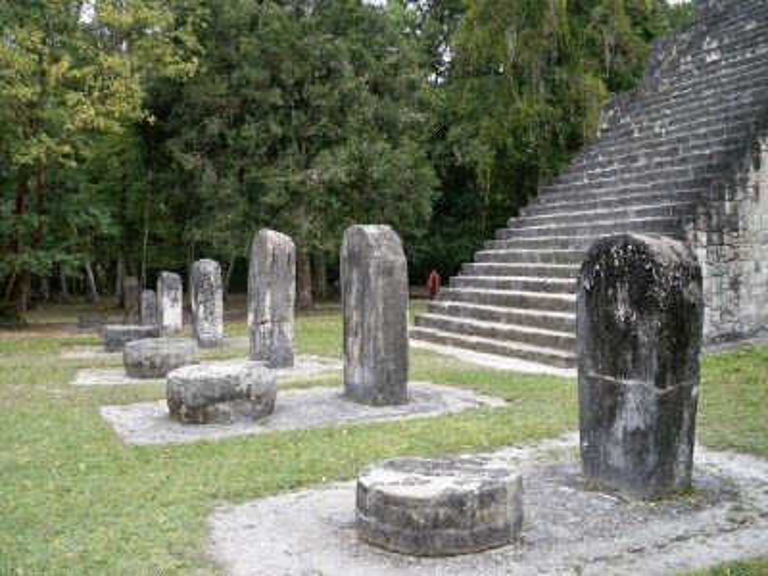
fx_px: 777
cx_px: 384
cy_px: 288
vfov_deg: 40.7
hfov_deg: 52.6
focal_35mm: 35
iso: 64
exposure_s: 1/320
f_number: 3.1
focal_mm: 6.3
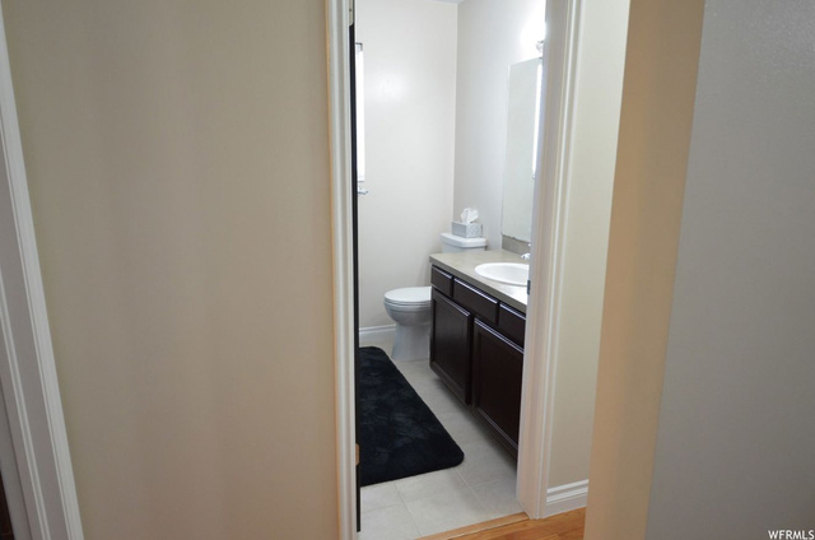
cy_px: 270
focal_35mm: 22
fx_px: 508
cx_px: 408
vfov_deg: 55.9
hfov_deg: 77.4
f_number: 4
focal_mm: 15
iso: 800
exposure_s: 1/40
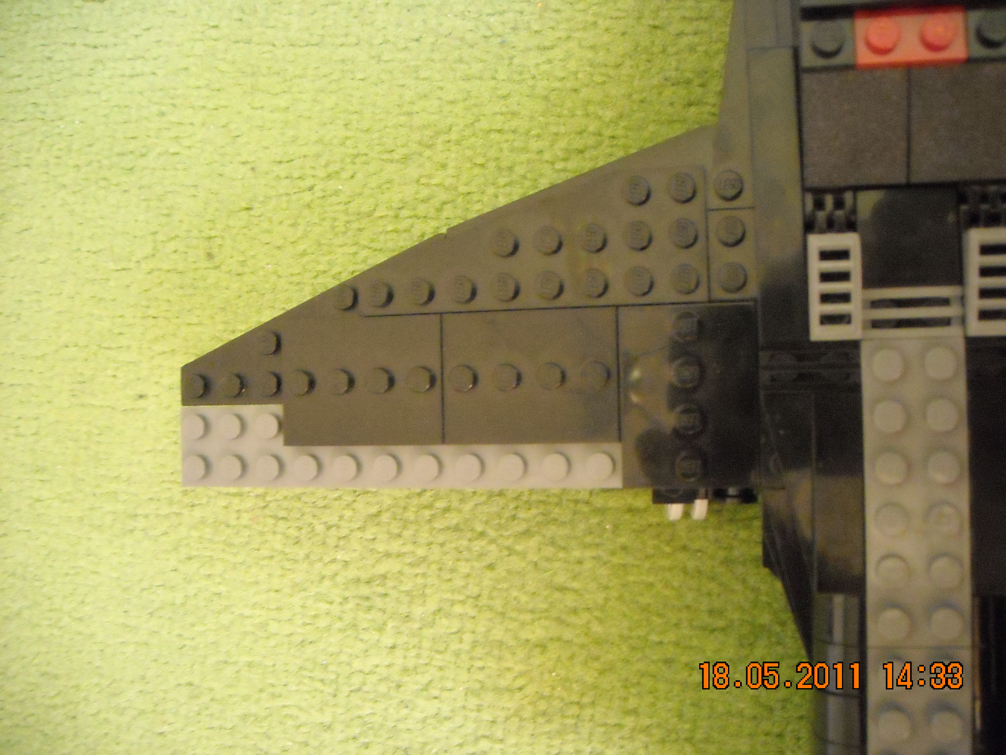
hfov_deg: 52.6
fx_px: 1017
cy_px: 378
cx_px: 503
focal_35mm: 35
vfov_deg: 40.7
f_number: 2.8
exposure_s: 1/15
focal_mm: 5.7
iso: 800
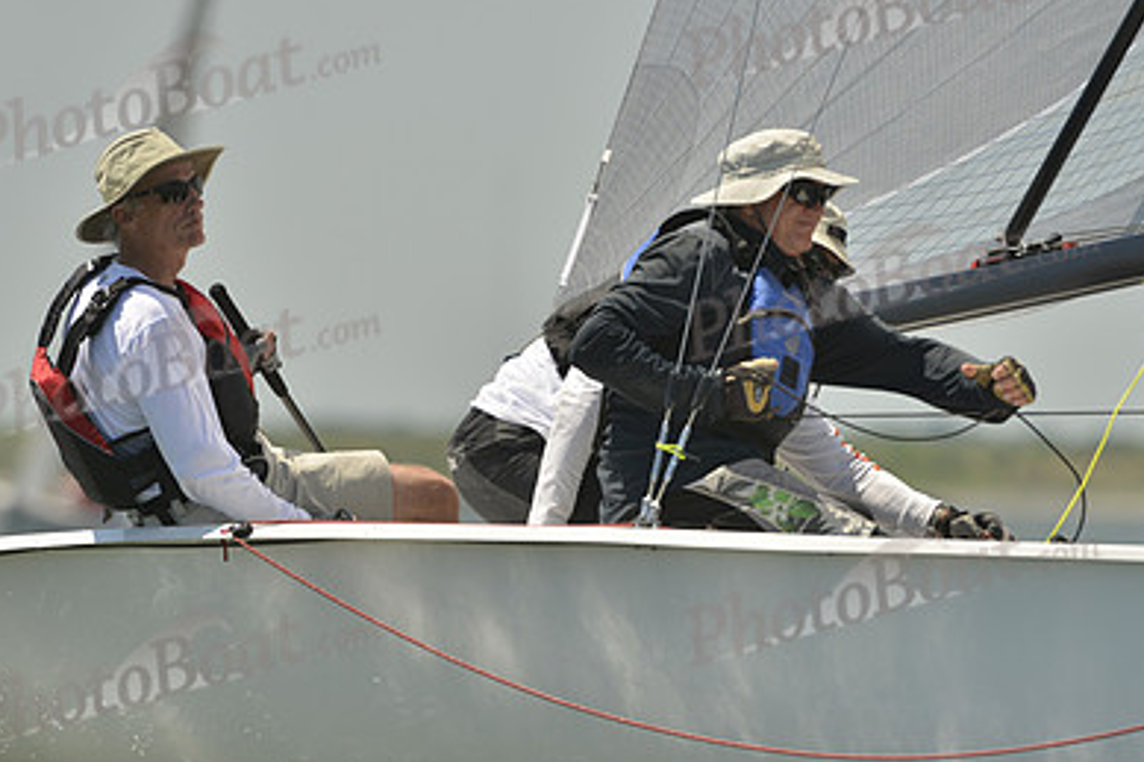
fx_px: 18962
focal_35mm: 597
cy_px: 478
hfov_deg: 3.5
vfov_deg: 2.3
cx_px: 535
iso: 200
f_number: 5.6
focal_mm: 400
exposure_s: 1/1250
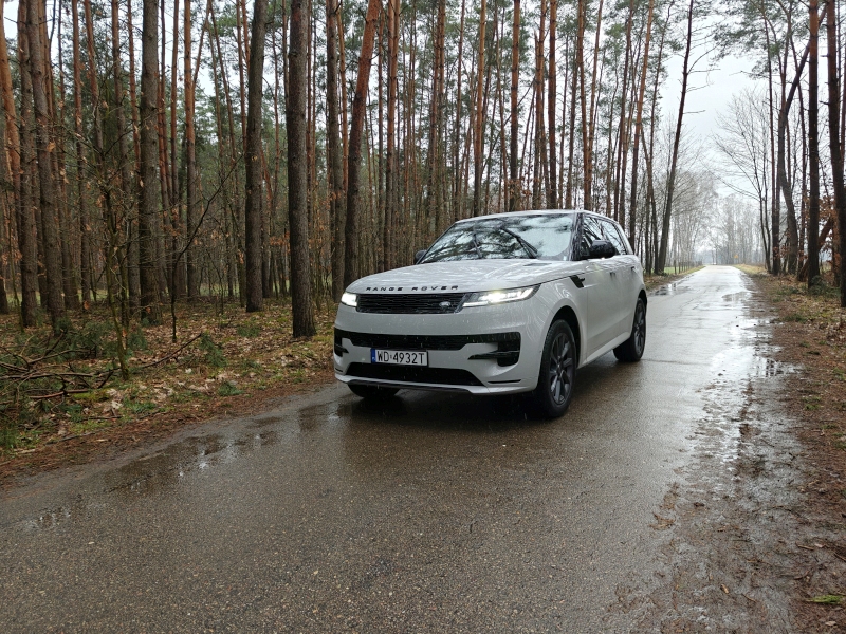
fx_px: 562
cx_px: 423
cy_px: 317
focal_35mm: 23
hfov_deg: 73.9
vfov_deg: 58.9
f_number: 1.6
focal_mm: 6.06
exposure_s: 1/99
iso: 125
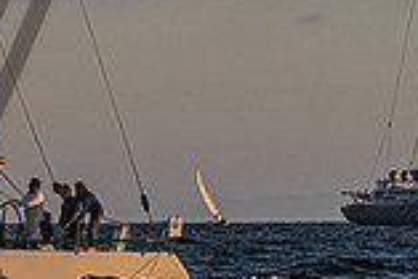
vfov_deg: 2.8
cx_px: -212
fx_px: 5753
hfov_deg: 4.1
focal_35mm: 495
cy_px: -126
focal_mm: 100
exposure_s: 1/800
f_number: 7.1
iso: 250
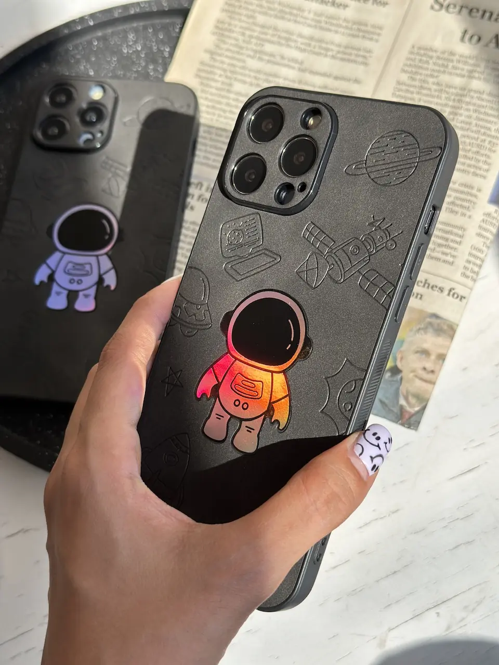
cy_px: 332
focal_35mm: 48
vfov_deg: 39.7
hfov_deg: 30.3
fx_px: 923
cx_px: 250
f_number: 1.78
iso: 100
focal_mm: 6.86
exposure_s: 1/4184
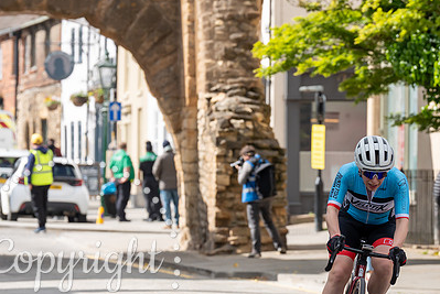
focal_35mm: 306
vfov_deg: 4.5
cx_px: 396
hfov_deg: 6.7
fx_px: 3744
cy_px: 189
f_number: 5
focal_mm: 144
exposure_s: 1/1000
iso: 250
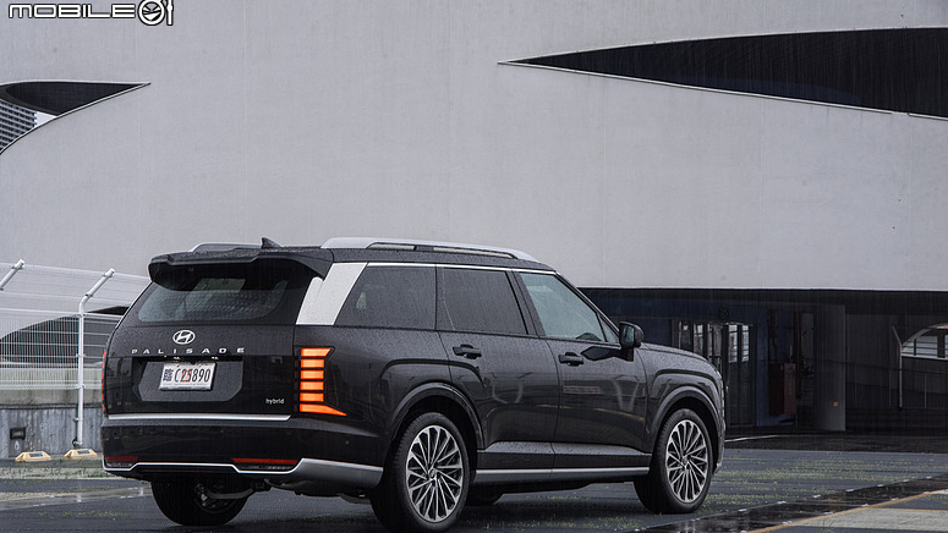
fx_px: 2388
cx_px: 475
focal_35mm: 95
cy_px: 307
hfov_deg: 22.5
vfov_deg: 12.7
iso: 800
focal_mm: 90
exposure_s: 1/25
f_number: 5.6
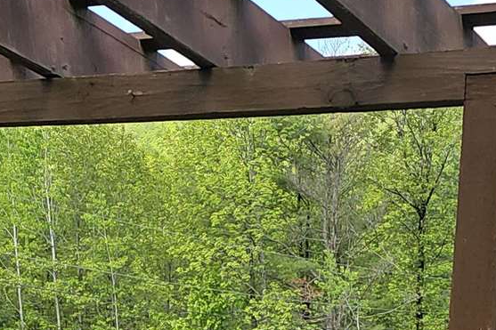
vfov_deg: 12.7
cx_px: 192
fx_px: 1364
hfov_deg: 20.6
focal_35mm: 99
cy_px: 570
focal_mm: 6.3
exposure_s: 1/227
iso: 10
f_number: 1.7
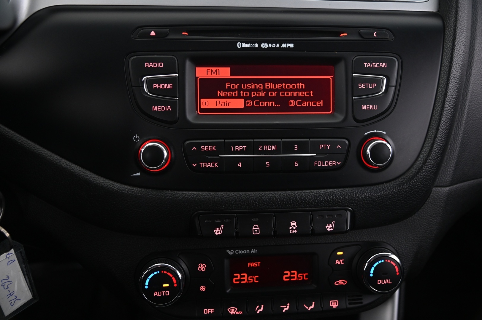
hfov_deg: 50.7
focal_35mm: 38
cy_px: 160
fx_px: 508
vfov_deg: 35.0
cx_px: 241
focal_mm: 38
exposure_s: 1/13
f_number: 4
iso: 2000
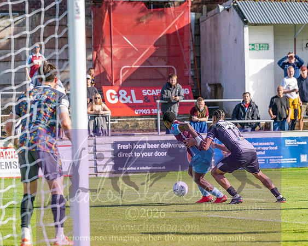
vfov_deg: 5.7
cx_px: 144
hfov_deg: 7.2
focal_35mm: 270
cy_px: 123
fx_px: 2461
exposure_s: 1/2500
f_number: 4
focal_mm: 150
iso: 400
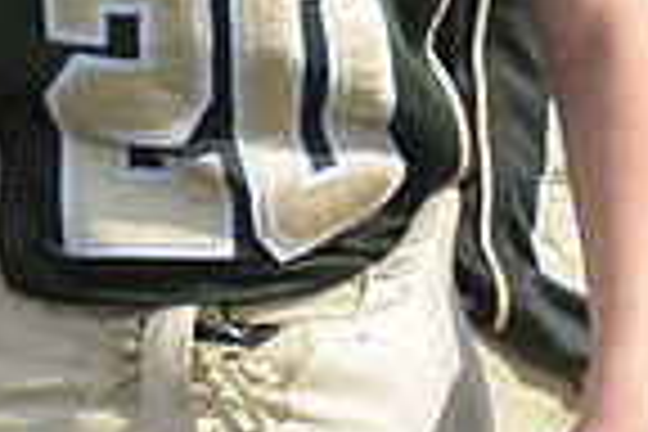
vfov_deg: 0.6
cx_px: 108
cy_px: -371
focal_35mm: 2413
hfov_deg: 0.9
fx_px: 43431
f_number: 4
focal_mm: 400
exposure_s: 1/5000
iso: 1600
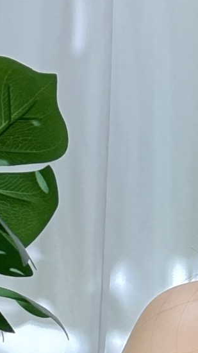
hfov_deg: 10.3
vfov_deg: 19.1
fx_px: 1000
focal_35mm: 107
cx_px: 410
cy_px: 395
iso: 160
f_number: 1.9
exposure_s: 1/60
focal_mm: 2.69
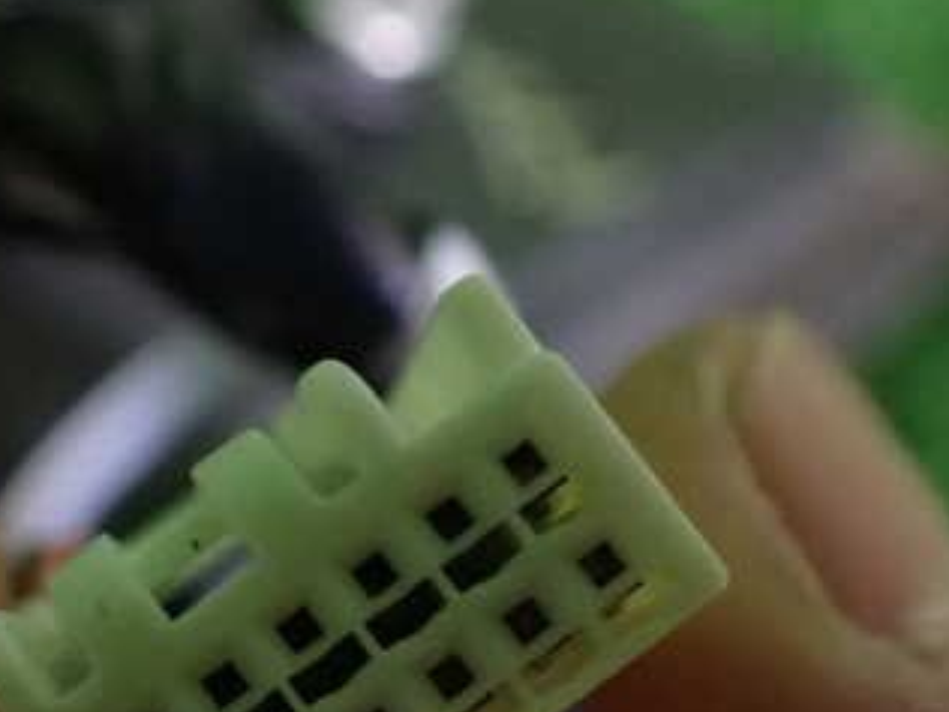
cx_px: 186
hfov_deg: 32.8
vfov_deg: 25.1
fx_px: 1563
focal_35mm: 57
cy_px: 610
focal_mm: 5.4
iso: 1600
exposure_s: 1/30
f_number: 2.3
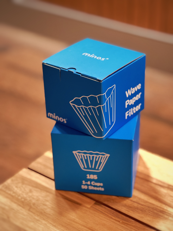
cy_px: 116
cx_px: 86
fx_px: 513
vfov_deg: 25.3
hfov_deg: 19.1
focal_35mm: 77
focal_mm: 9
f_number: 2.8
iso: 500
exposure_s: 1/14
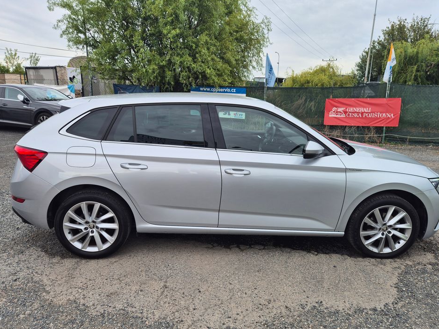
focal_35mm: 25
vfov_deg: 54.9
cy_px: 170
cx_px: 228
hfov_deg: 69.3
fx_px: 317
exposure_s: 1/700
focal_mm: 5.4
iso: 25
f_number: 1.8
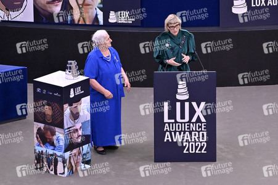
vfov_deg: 6.0
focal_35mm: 230
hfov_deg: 9.0
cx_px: 139
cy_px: 92
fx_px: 1775
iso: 5000
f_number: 5.3
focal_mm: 230
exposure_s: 1/500
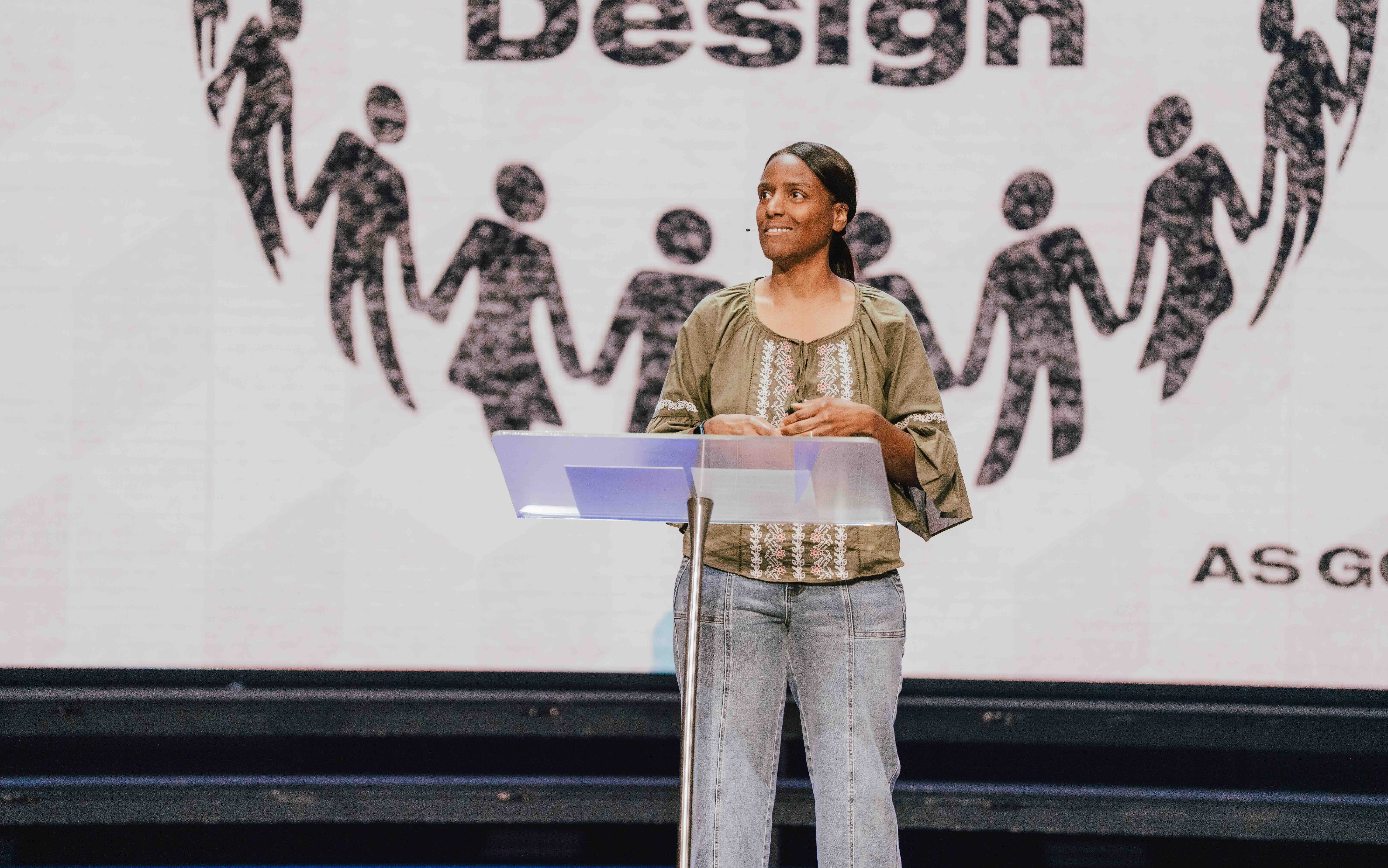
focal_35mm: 204
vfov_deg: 6.4
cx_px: 694
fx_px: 7717
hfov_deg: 10.3
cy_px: 416
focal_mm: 200
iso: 2500
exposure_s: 1/400
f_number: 2.8
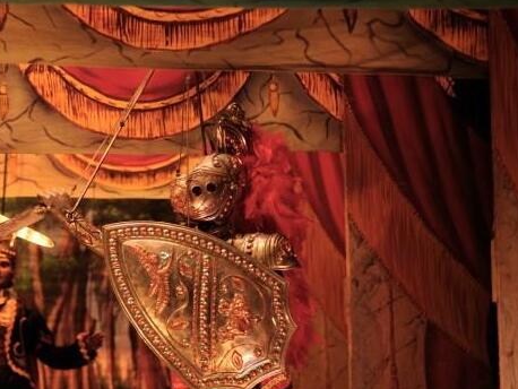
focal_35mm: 97
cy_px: 258
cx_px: 57
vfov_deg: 15.2
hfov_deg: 19.9
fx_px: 1452
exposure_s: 1/125
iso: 800
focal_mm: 48
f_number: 2.8
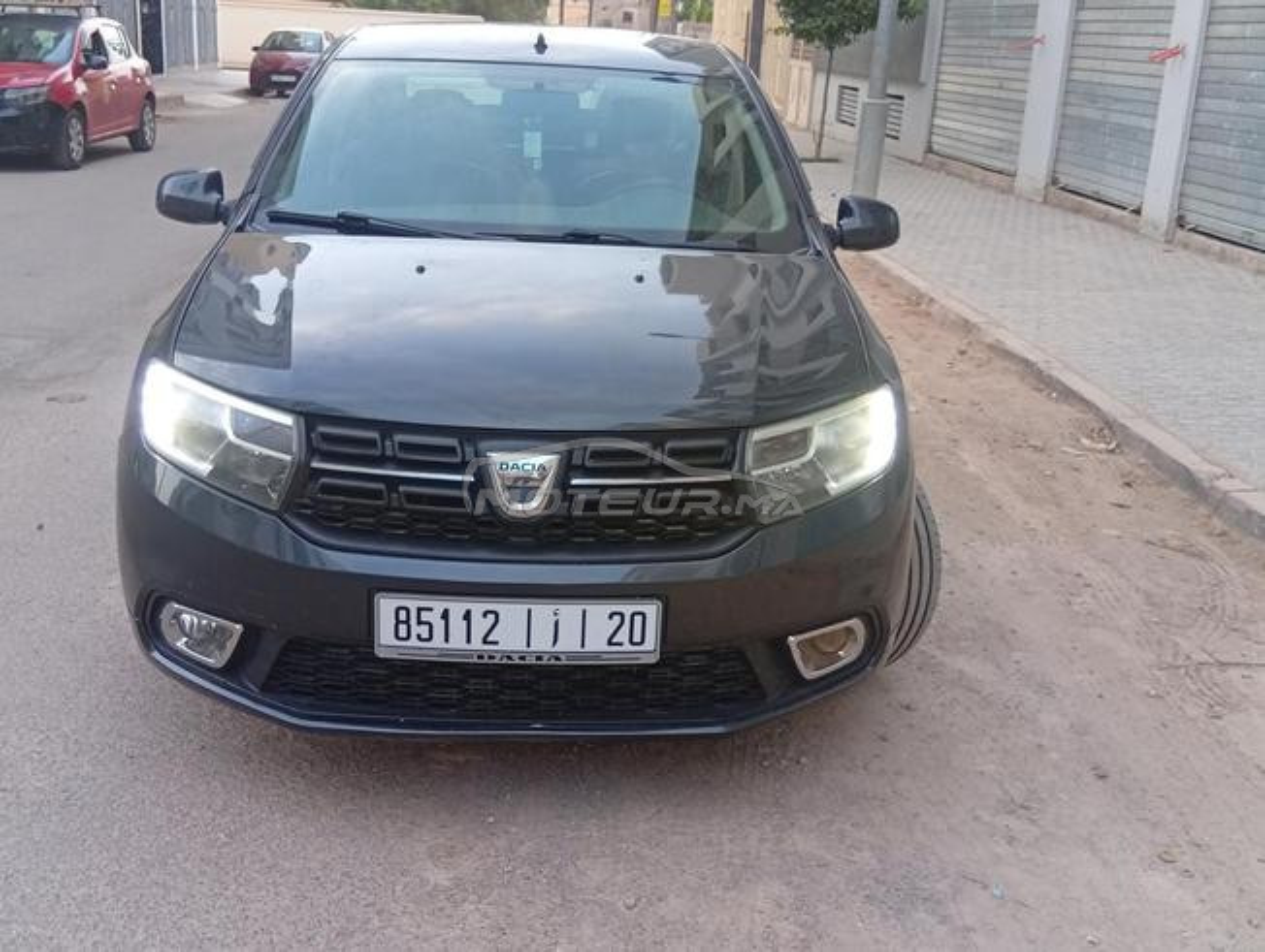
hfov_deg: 50.1
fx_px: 1354
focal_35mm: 37
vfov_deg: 38.8
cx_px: 632
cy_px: 476
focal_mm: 3.84
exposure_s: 1/50
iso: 114
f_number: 1.8
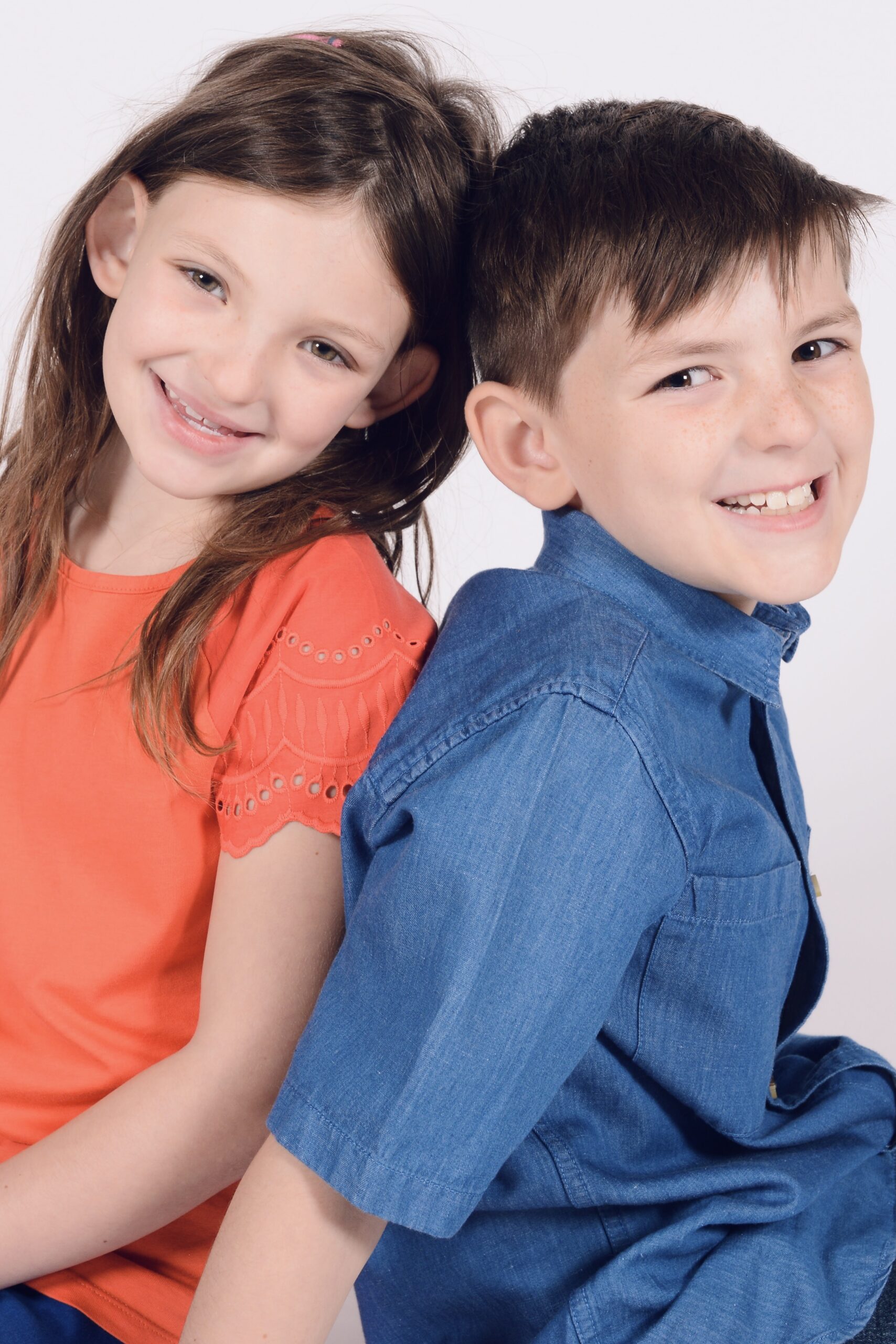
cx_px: 448
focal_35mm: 50
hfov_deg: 27.0
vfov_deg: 39.6
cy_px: 672
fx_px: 1866
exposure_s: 1/125
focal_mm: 50
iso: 400
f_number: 9
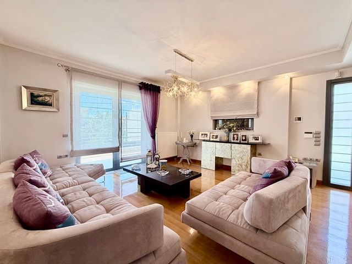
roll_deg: -1.0
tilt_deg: -1.3
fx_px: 142
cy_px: 132
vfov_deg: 85.7
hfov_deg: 102.1
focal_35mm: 14
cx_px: 176
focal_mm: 2.22
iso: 200
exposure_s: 1/100
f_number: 2.2
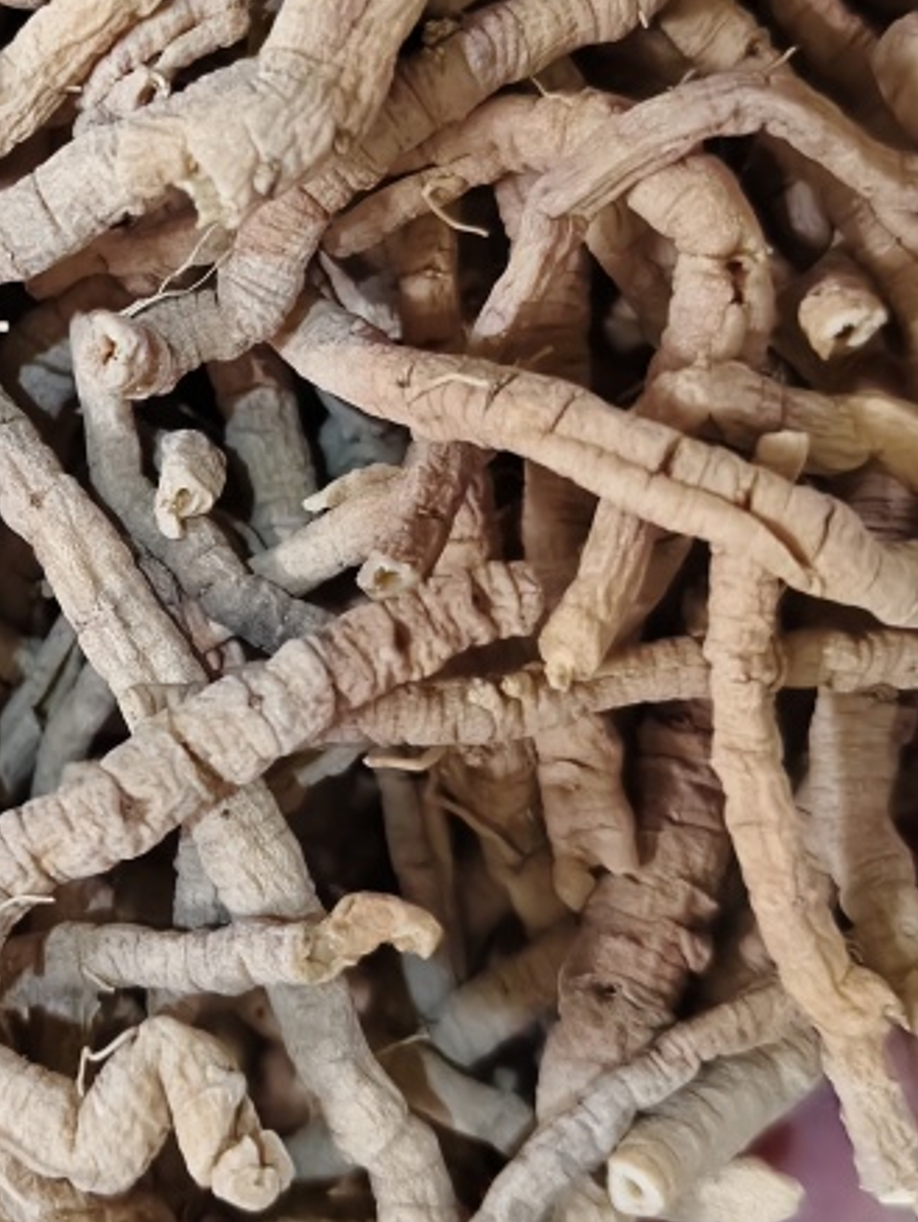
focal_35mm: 56
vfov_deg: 34.2
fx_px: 1978
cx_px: 59
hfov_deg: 25.2
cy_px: 476
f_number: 1.88
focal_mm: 5.56
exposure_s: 1/150
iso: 7585
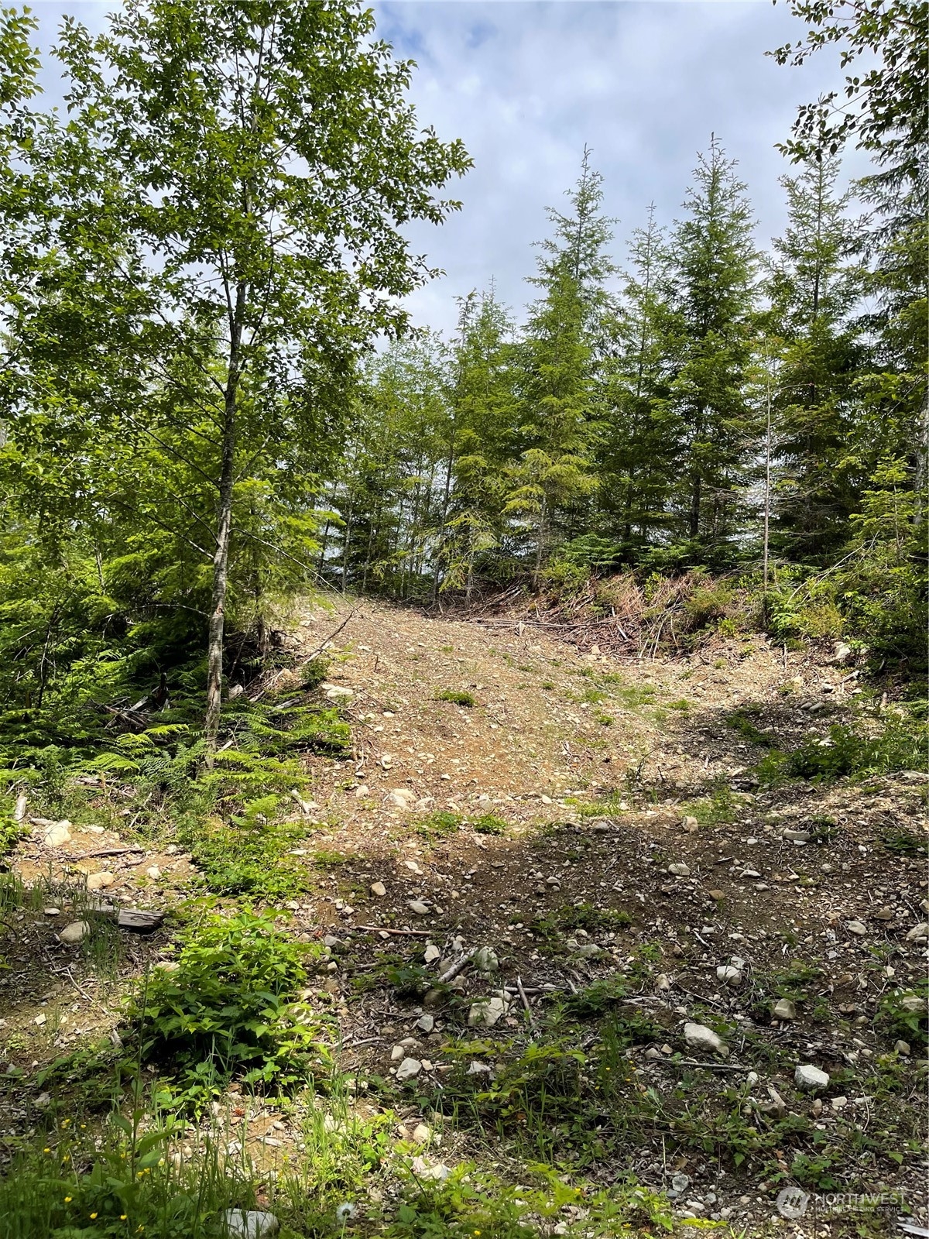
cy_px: 620
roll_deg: -4.1
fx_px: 930
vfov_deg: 67.3
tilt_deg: +5.4
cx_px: 464
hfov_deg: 53.1
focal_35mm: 26
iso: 32
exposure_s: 1/2924
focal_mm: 5.1
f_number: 1.6
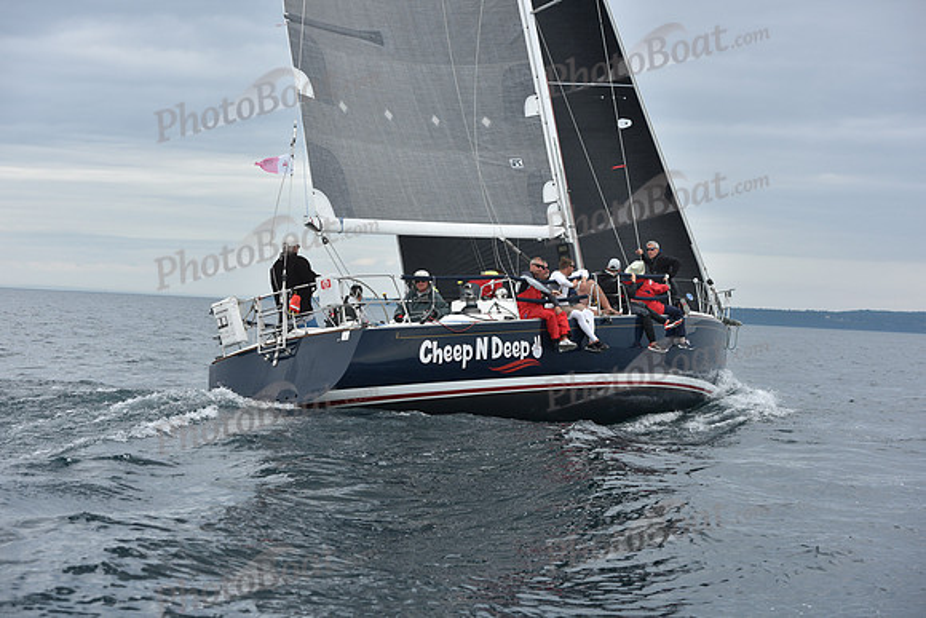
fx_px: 1801
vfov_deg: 19.5
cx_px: 463
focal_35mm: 70
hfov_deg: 28.8
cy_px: 309
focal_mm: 70
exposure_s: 1/800
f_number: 6.3
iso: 250
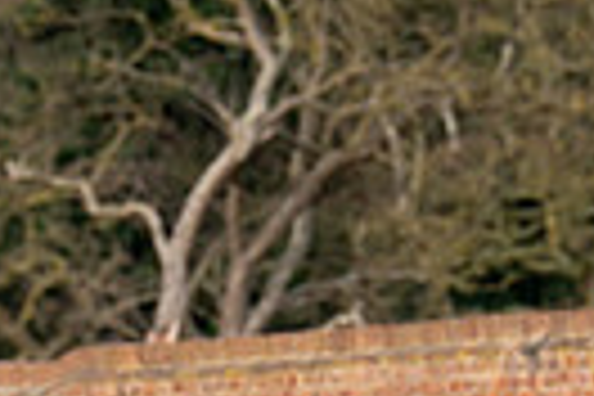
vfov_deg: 1.0
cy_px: 632
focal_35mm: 1359
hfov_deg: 1.5
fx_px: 22422
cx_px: 324
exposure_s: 1/800
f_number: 4
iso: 320
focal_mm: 200
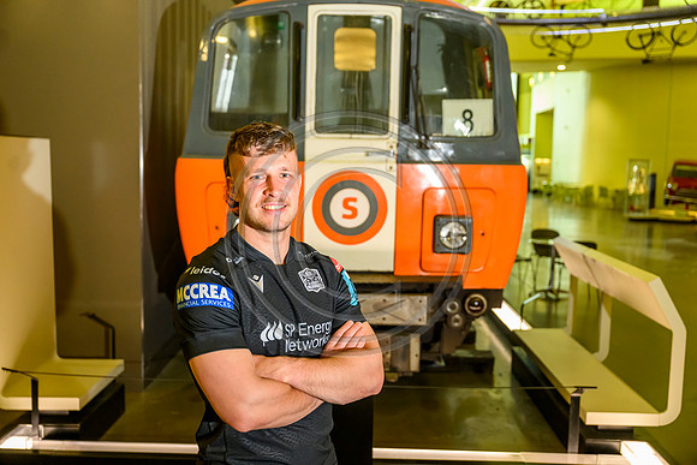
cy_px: 232
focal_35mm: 38
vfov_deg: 35.1
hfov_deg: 50.7
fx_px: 736
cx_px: 348
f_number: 3.2
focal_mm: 38
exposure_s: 1/200
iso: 4000
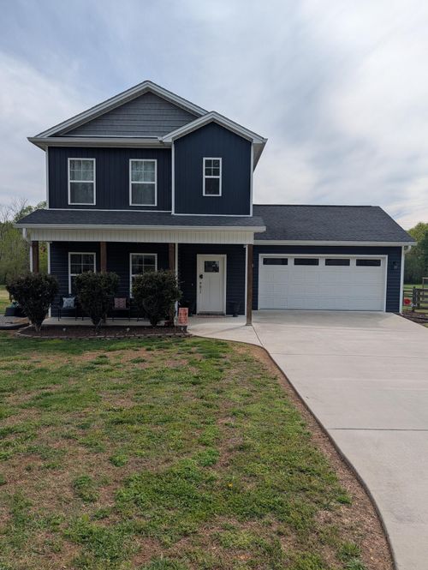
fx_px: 395
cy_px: 285
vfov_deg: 71.5
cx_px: 214
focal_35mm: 24
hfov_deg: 56.9
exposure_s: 1/1792
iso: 20
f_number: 1.68
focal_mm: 6.9
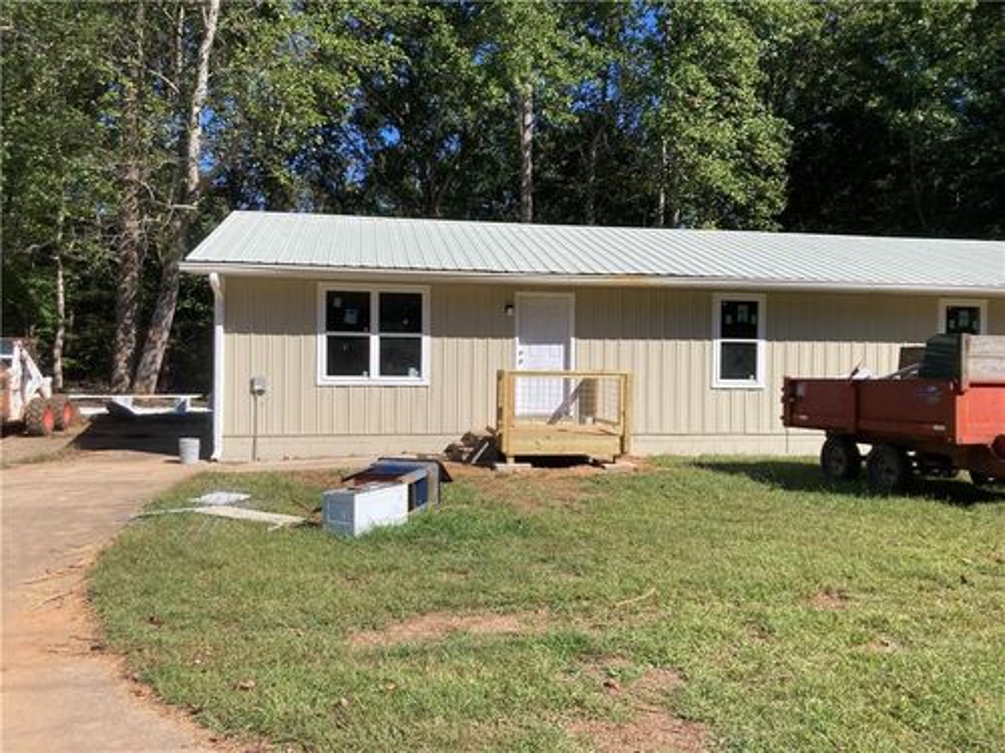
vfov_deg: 49.7
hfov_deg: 63.4
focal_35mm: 28
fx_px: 813
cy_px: 376
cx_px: 502
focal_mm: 3.99
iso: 20
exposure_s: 1/2088
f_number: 1.8
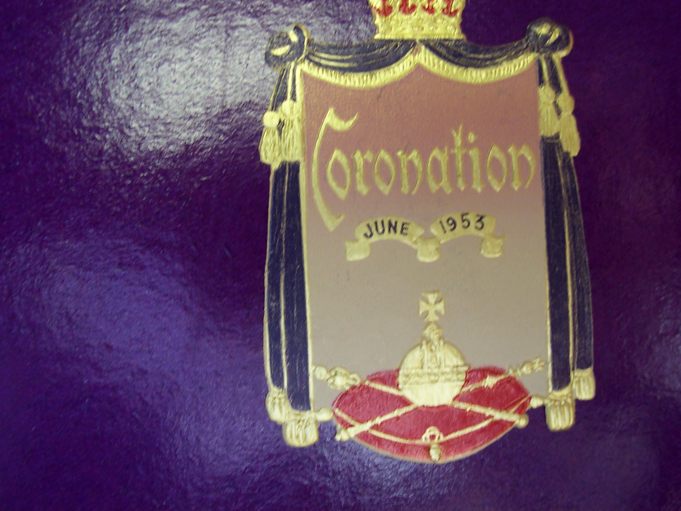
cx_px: 340
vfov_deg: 38.7
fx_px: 728
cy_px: 256
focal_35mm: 37
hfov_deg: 50.1
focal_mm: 5.6
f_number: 2.8
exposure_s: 1/60
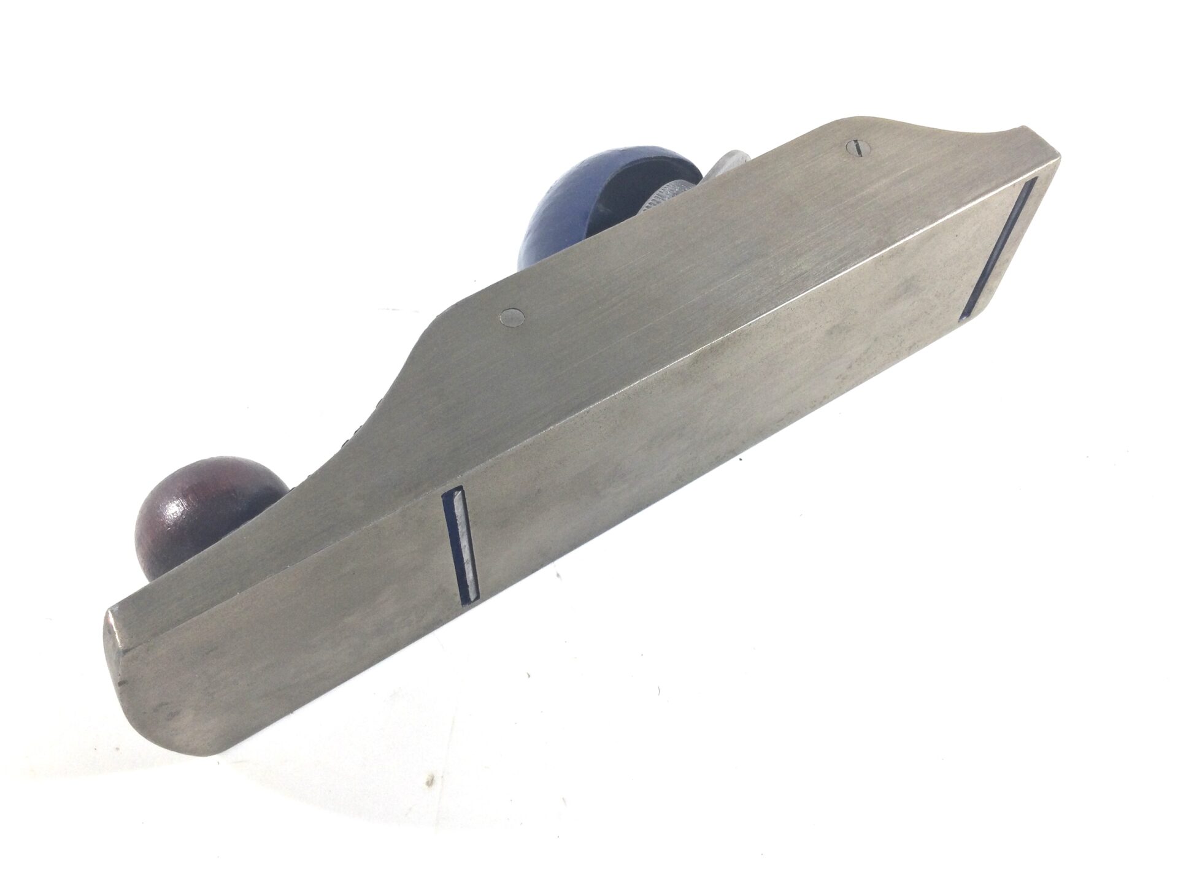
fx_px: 1055
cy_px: 442
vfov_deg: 45.4
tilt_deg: -57.4
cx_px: 589
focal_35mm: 31
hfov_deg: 58.4
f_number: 2.4
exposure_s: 1/50
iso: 25
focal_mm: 3.3
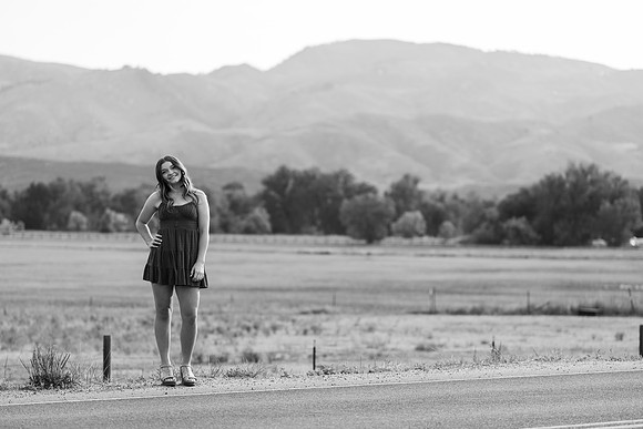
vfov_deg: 12.1
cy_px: 214
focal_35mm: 113
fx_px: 2019
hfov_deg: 18.1
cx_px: 322
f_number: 2.8
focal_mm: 113
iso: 50
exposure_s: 1/200
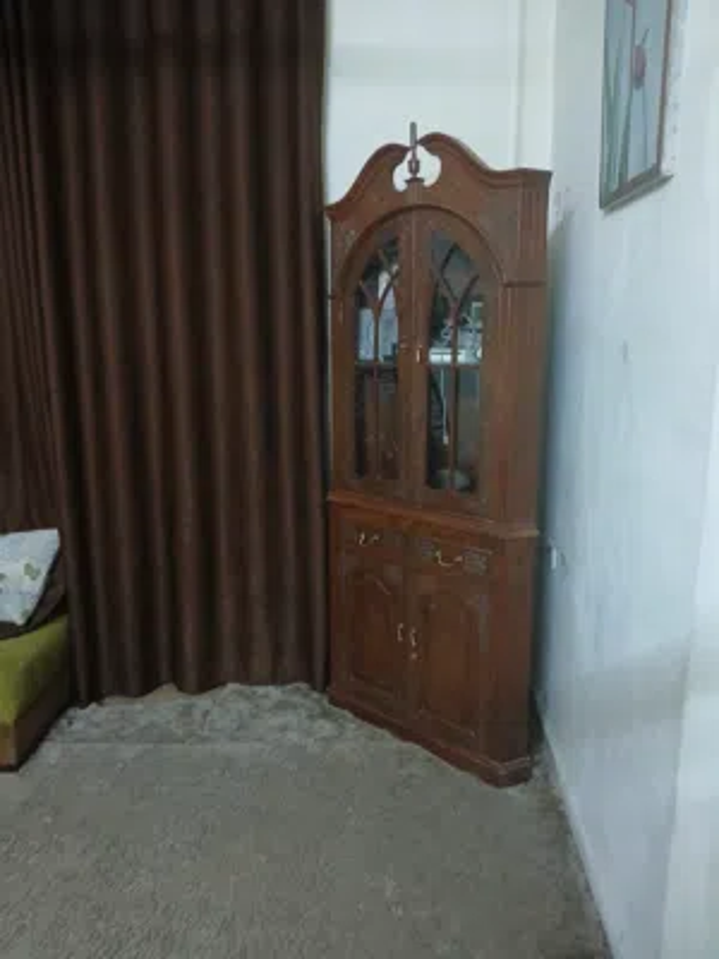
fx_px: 720
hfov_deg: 53.1
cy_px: 480
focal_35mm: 26
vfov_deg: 67.3
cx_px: 360
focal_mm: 3.98
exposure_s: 1/16.7
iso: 800
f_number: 1.8
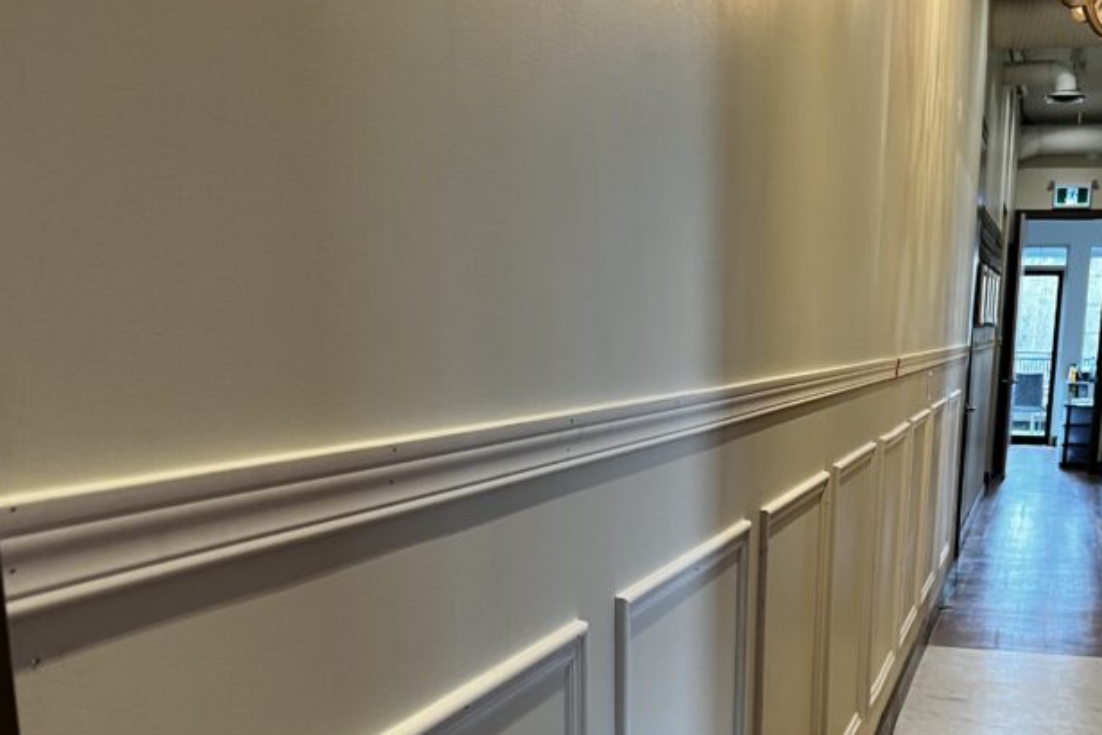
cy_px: 672
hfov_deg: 43.3
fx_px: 1377
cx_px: 677
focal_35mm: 45
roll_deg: -0.9
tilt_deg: -16.2
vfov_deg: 28.6
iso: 80
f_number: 1.5
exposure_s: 1/60
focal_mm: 5.7
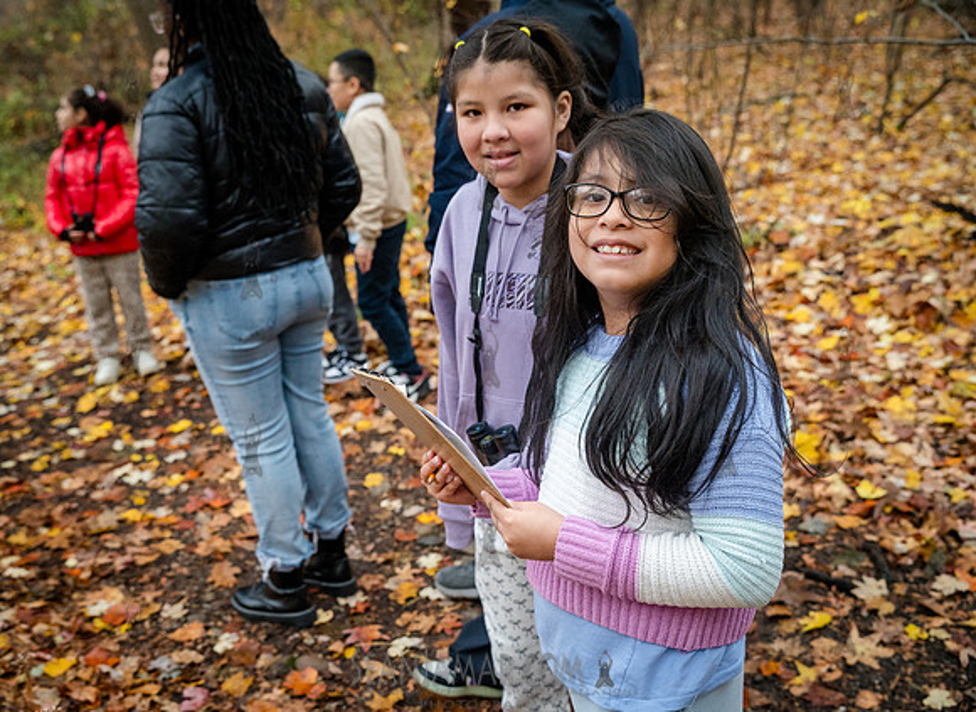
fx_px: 1061
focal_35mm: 38
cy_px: 349
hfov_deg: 49.3
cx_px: 430
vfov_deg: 37.1
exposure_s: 1/320
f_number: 4
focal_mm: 35
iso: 4000
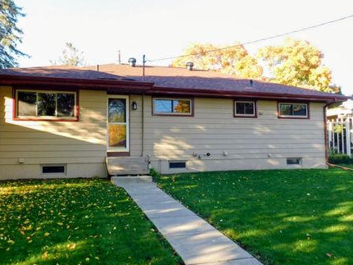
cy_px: 134
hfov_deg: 61.6
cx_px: 161
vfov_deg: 48.2
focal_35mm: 29
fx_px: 296
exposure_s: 1/160
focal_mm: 4.5
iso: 125
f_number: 3.1
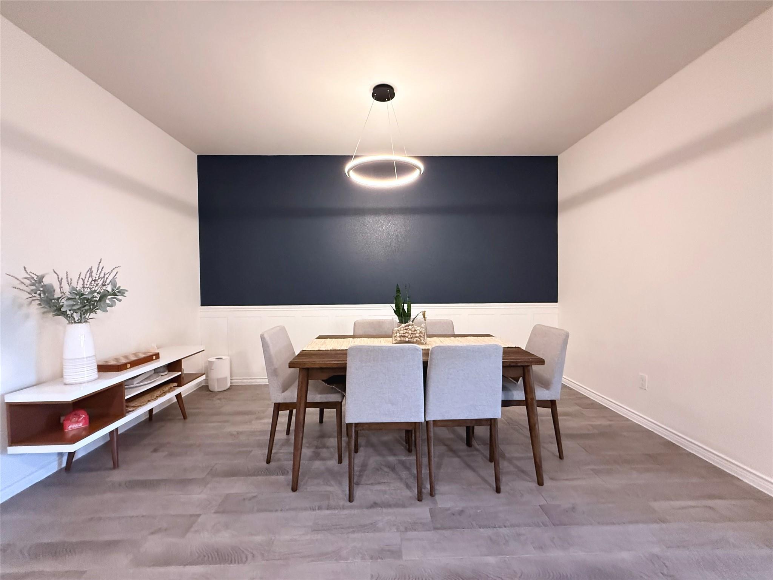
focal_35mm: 14
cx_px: 386
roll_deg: +0.6
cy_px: 290
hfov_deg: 102.1
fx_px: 313
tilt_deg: -1.8
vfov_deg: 85.7
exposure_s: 1/60
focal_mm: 2.22
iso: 800
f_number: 2.2
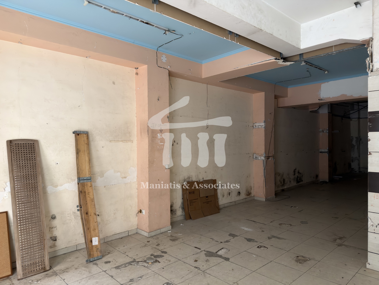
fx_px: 263
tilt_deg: +0.6
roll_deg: +0.6
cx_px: 190
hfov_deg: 71.6
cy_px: 142
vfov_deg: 56.8
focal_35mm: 24
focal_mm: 6.76
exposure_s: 1/40
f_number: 1.78
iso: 320
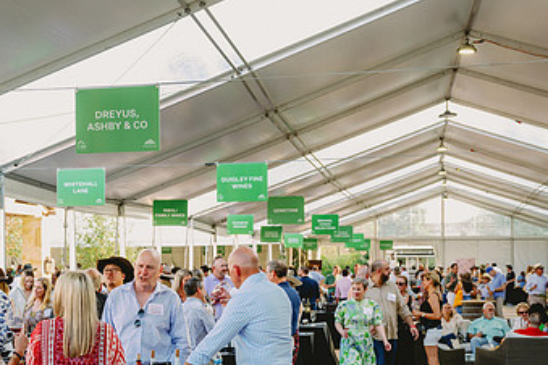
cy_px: 274
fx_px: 989
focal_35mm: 65
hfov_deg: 30.6
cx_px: 162
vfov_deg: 20.8
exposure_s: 1/320
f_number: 4
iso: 800
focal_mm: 38
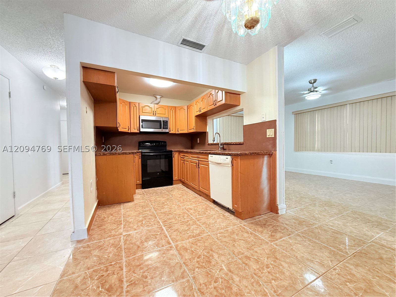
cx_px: 198
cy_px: 148
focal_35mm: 14
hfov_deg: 102.1
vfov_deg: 85.7
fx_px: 160
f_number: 2.2
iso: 250
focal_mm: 2.22
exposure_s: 1/60
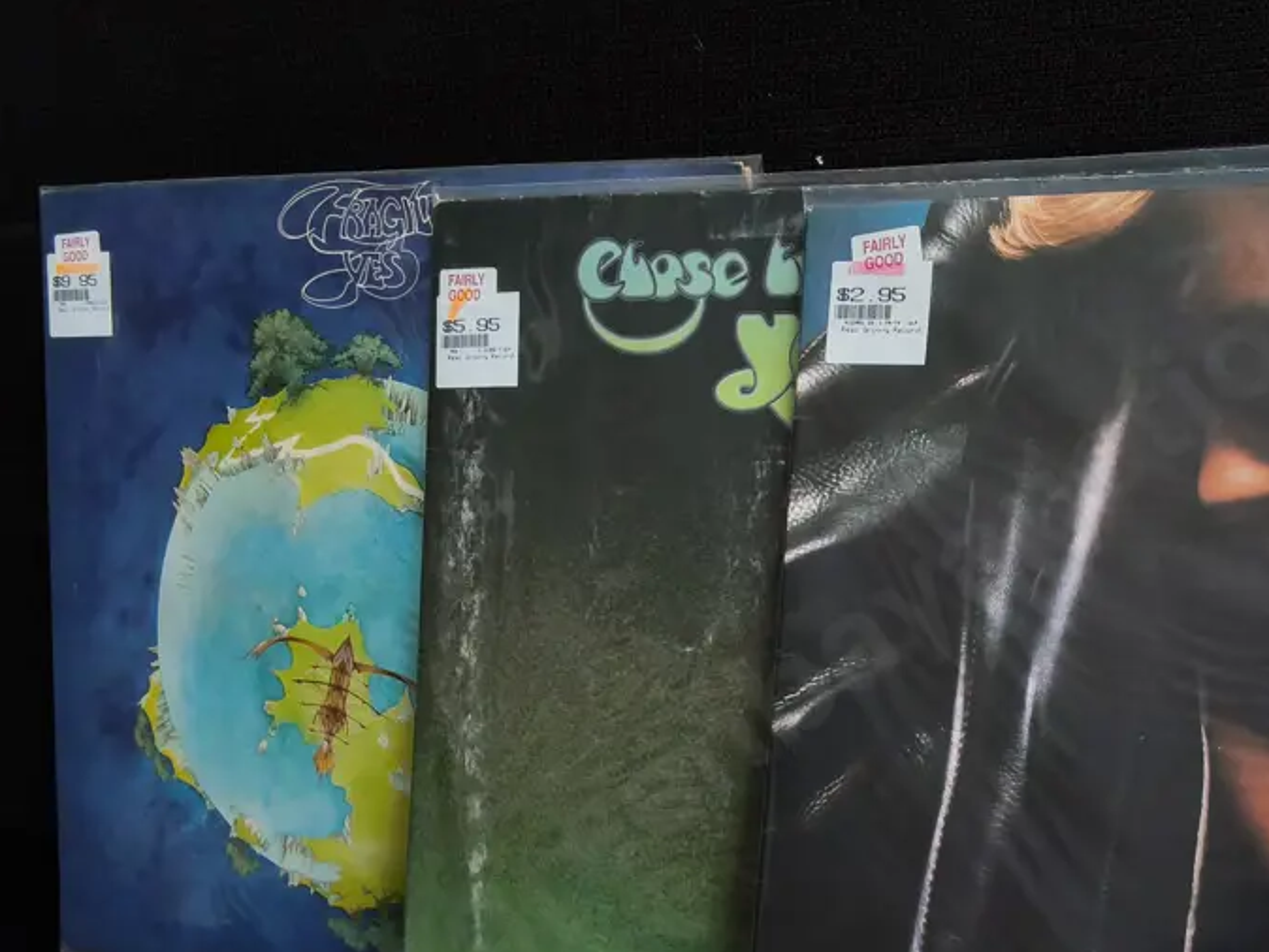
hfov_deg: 44.4
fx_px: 1504
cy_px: 595
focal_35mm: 41
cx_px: 930
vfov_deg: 35.0
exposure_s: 1/100
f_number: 2
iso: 50
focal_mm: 2.87
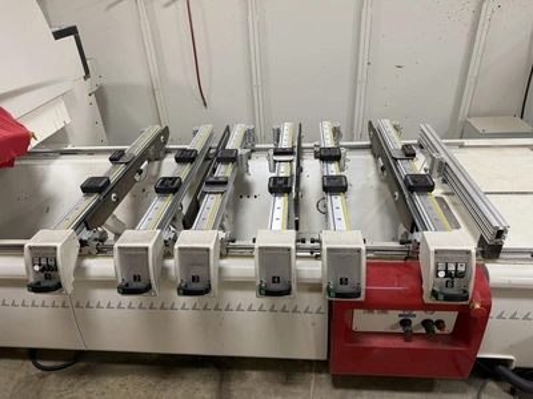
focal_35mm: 24
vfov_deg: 56.8
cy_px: 200
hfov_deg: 71.6
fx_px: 370
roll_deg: +3.7
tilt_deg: -30.8
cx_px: 266
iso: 200
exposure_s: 1/60
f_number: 1.78
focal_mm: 6.76
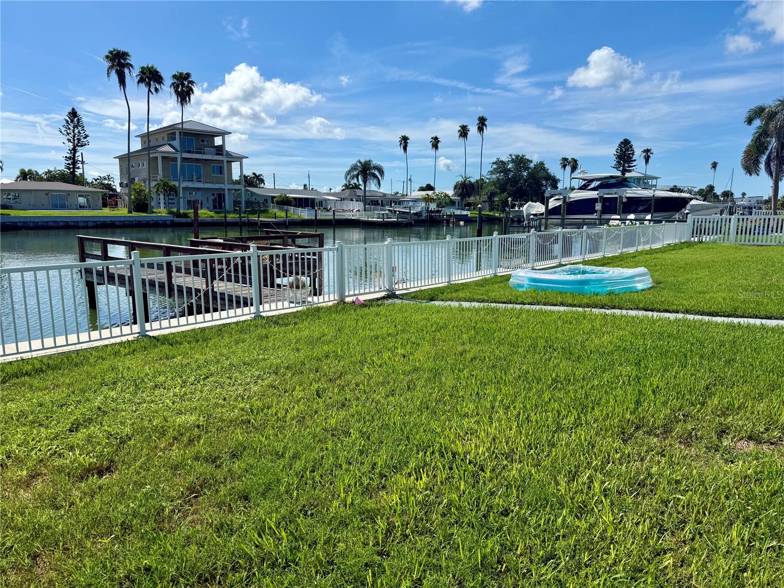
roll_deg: -0.9
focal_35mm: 24
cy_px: 294
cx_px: 392
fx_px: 544
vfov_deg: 56.8
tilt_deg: -7.8
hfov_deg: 71.6
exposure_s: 1/7353
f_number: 1.78
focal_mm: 6.76
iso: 80
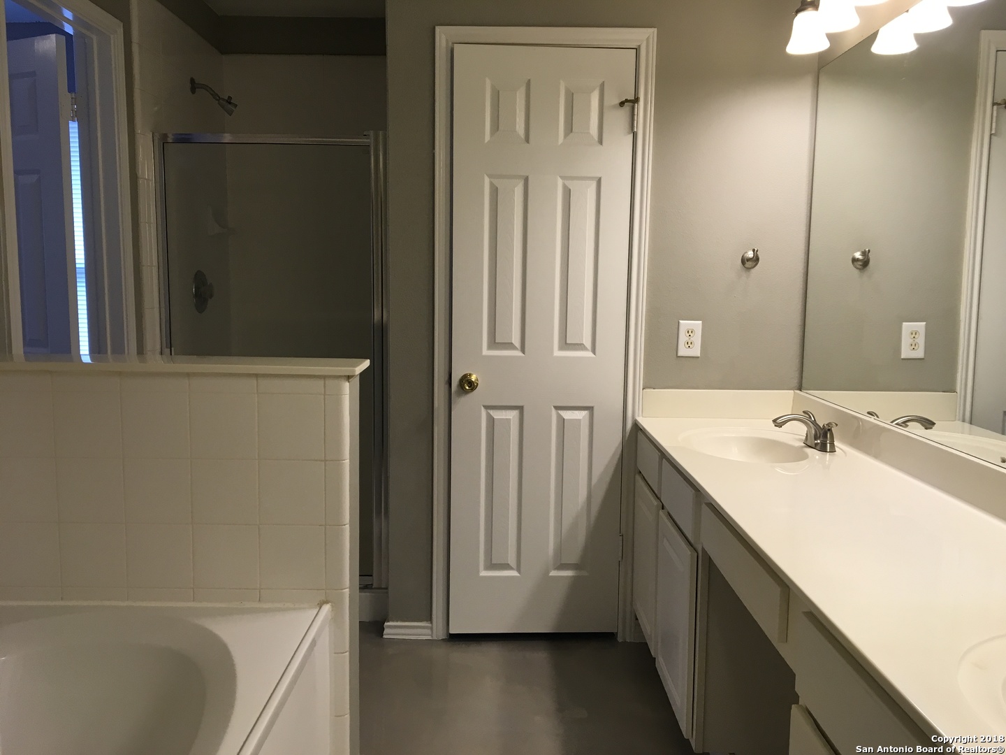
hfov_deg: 61.7
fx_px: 843
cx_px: 503
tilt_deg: -6.1
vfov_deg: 48.2
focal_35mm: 29
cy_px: 378
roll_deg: -0.8
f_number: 2.2
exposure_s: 1/30
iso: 32
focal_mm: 4.15
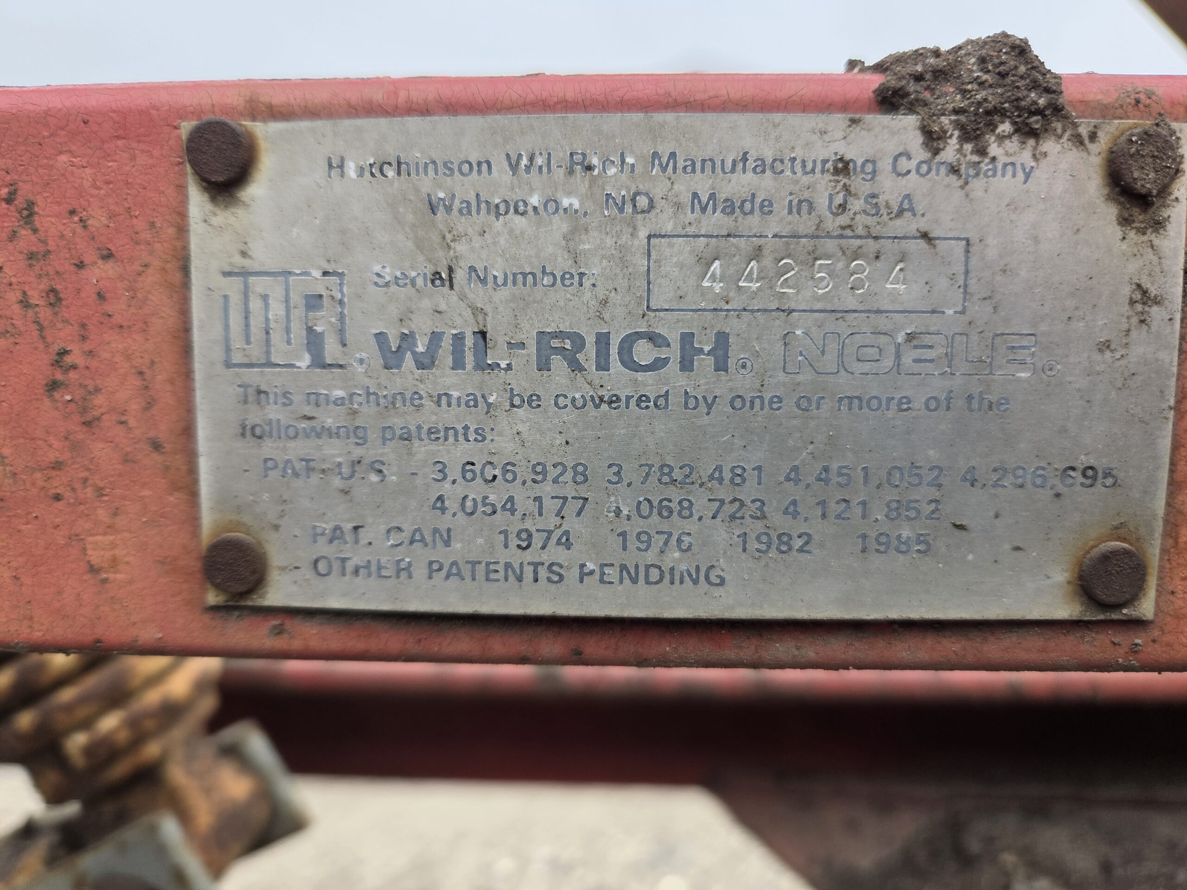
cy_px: 445
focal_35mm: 23
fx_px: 789
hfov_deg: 73.9
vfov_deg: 58.9
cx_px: 594
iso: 100
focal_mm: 5.4
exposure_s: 1/180
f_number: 1.8
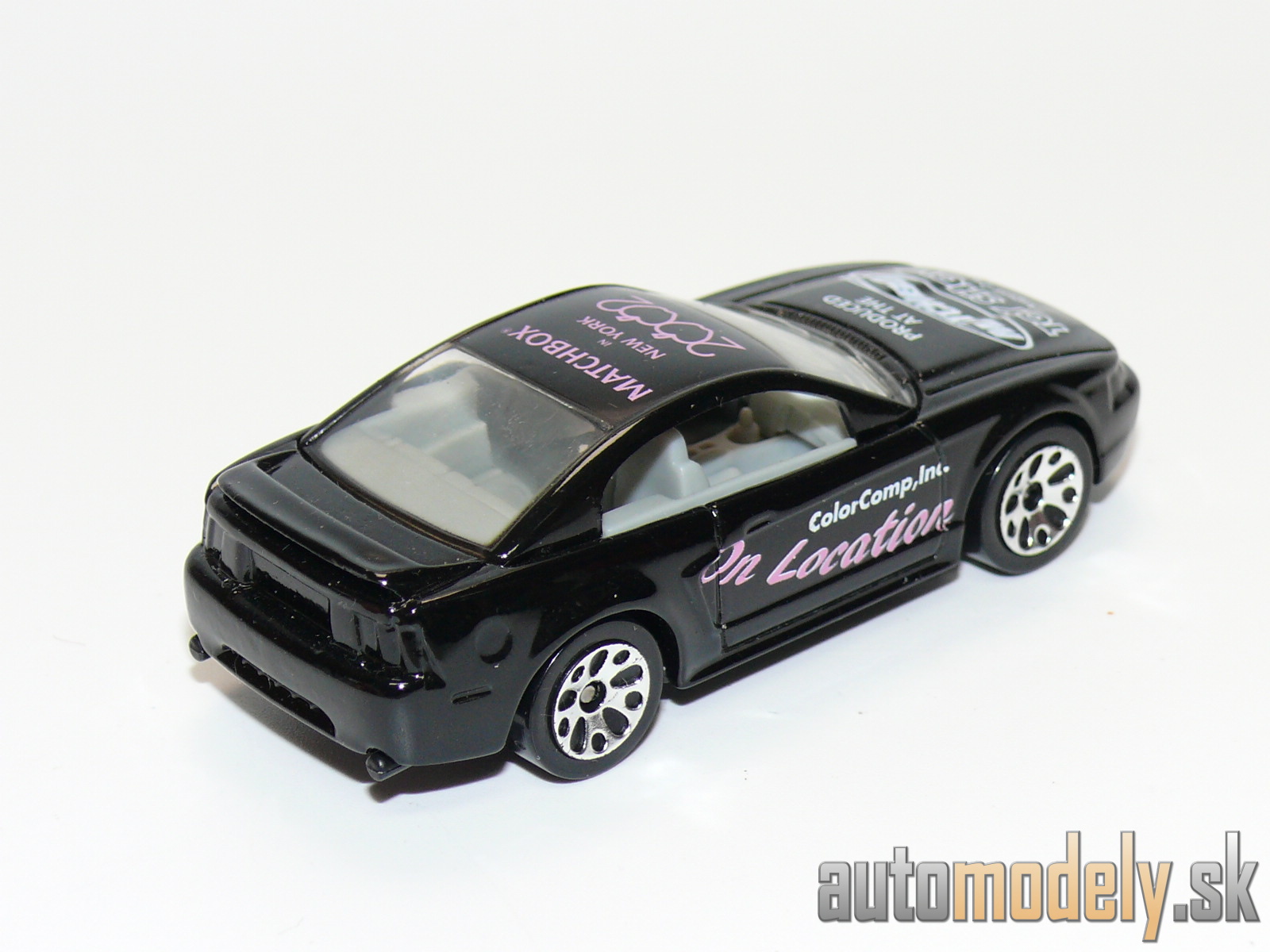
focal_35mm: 103
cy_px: 476
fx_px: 3779
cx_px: 635
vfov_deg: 14.4
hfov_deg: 19.1
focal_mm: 13.6
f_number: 4
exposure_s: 1/30
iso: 100
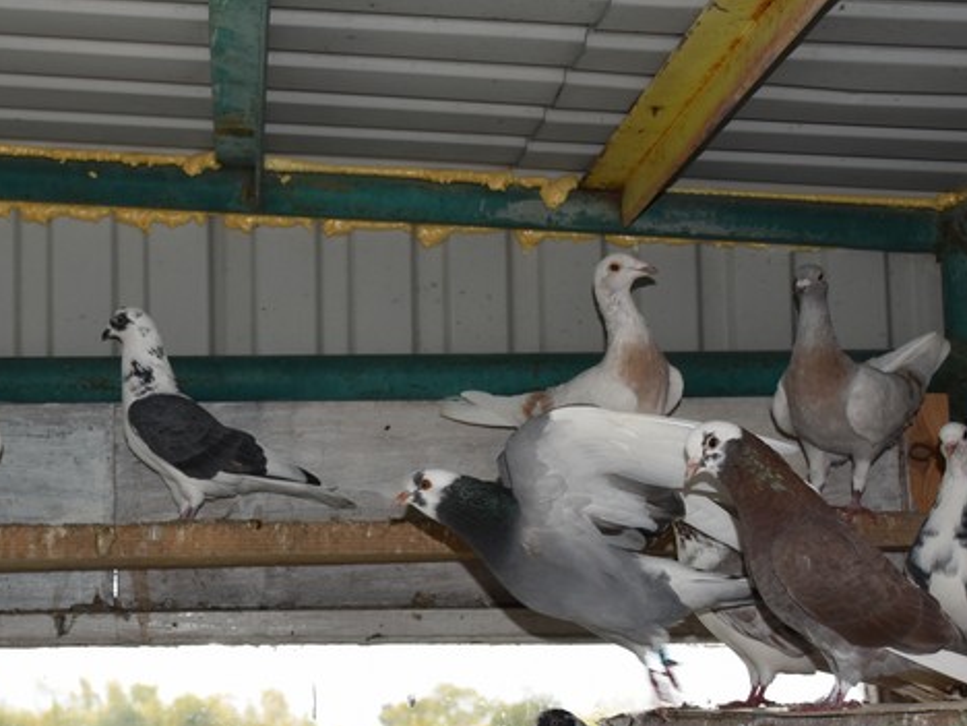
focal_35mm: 72
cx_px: 278
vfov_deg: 20.3
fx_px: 2011
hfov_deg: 26.8
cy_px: 517
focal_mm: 26
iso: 220
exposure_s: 1/200
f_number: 5
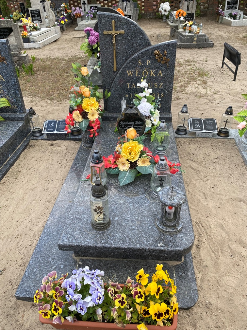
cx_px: 124
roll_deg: +2.9
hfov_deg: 53.1
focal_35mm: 26
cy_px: 165
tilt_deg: -34.8
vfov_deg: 67.3
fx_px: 247
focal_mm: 4.25
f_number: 1.8
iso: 32
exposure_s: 1/128
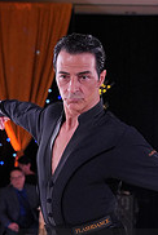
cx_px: 186
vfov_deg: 12.6
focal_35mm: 159
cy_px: 272
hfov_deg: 8.6
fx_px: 1043
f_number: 4
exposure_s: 1/400
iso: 1600
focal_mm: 50
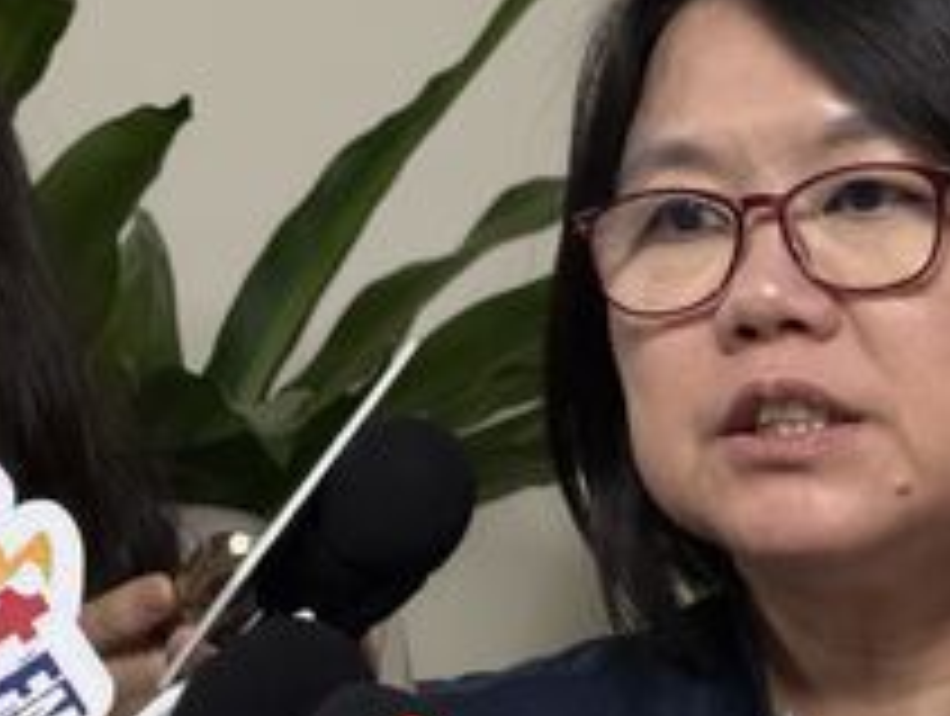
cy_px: 486
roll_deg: -1.0
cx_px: 860
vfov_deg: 6.6
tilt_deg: -1.7
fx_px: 6240
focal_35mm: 227
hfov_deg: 8.7
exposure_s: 1/60
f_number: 2.8
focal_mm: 15.66
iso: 400
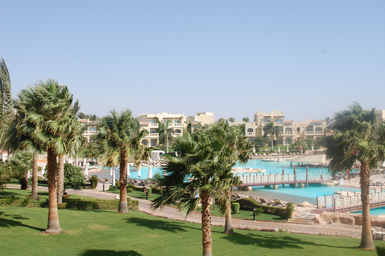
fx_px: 513
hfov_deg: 41.1
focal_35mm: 48
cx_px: 192
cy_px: 128
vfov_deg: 28.0
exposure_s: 1/400
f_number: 10
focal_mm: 32
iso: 200
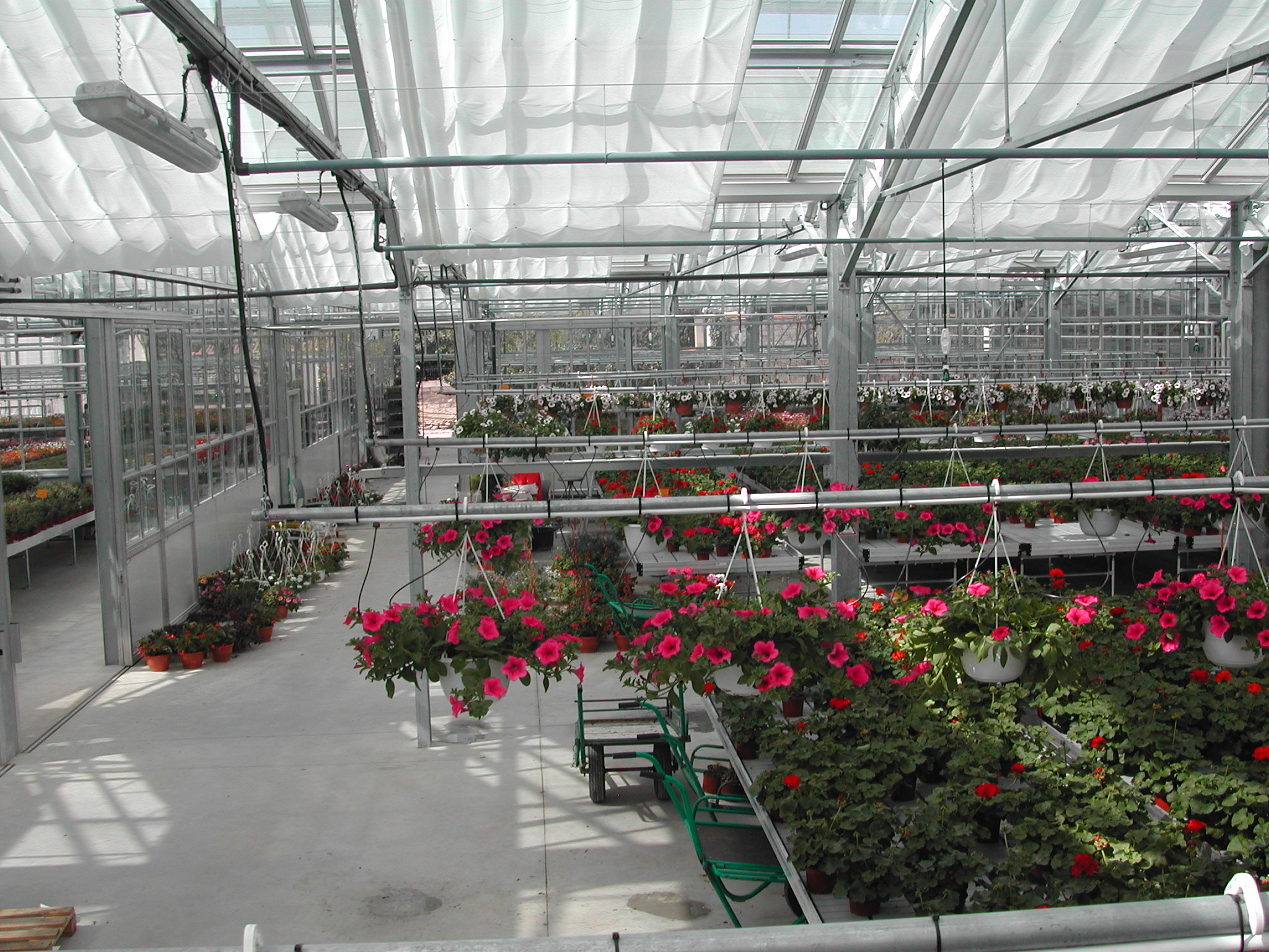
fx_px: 1393
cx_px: 634
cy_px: 476
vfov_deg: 37.7
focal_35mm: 38
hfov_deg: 49.0
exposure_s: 1/135
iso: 100
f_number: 7.6
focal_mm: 8
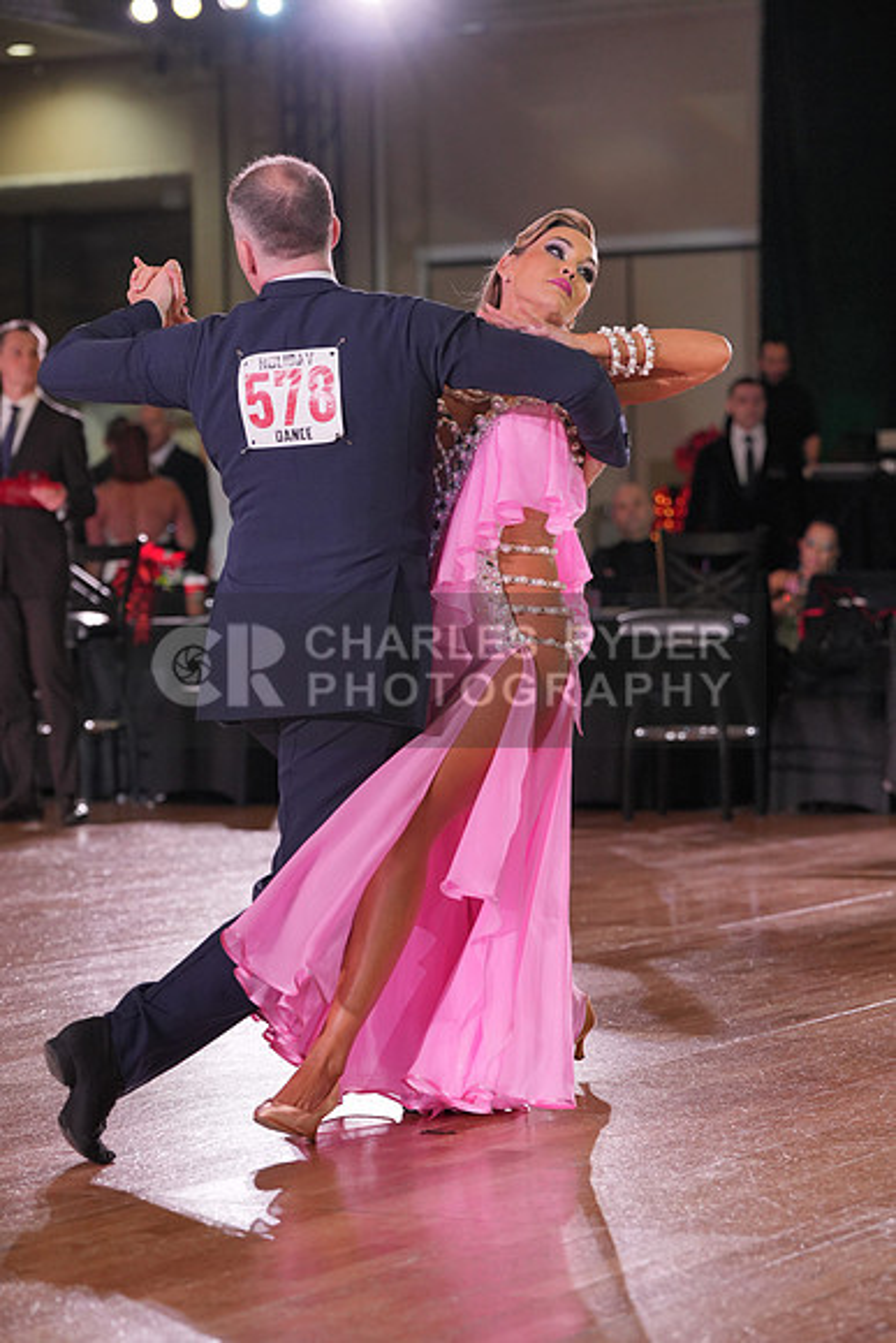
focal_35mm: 110
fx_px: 4104
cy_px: 672
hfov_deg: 12.5
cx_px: 448
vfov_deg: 18.6
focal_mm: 110
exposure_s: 1/500
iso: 1600
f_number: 4
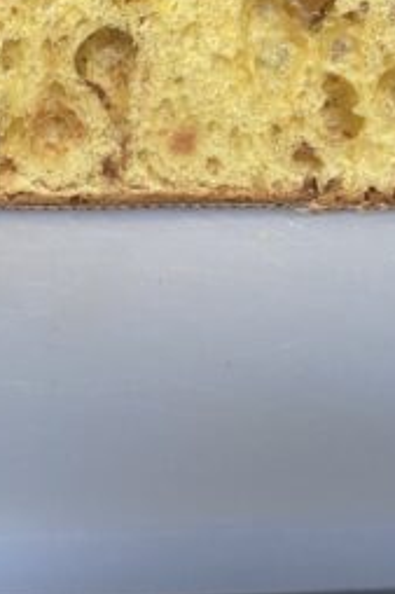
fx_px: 1170
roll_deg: +0.9
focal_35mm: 71
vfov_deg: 27.2
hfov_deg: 17.1
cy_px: 28
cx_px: -221
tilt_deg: -12.4
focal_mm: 4.25
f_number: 1.8
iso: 250
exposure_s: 1/60
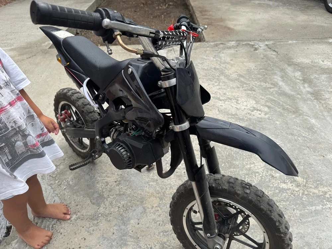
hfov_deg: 71.6
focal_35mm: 24
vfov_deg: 56.8
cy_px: 124
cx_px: 166
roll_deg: +3.6
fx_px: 230
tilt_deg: -37.7
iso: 80
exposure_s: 1/2041
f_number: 1.78
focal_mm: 6.76
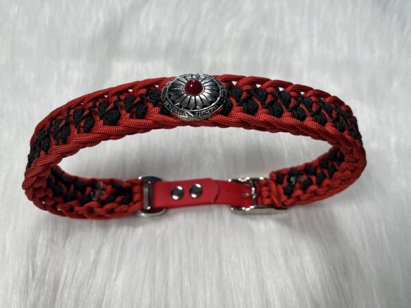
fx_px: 309
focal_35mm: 26
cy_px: 154
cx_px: 206
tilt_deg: -58.0
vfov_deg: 53.1
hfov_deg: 67.3
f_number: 1.6
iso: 50
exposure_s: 1/337
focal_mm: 5.1
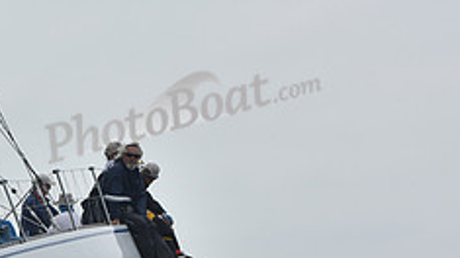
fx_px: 4889
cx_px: -55
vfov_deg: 3.0
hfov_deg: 5.4
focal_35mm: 401
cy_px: 241
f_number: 11
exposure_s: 1/800
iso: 250
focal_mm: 155
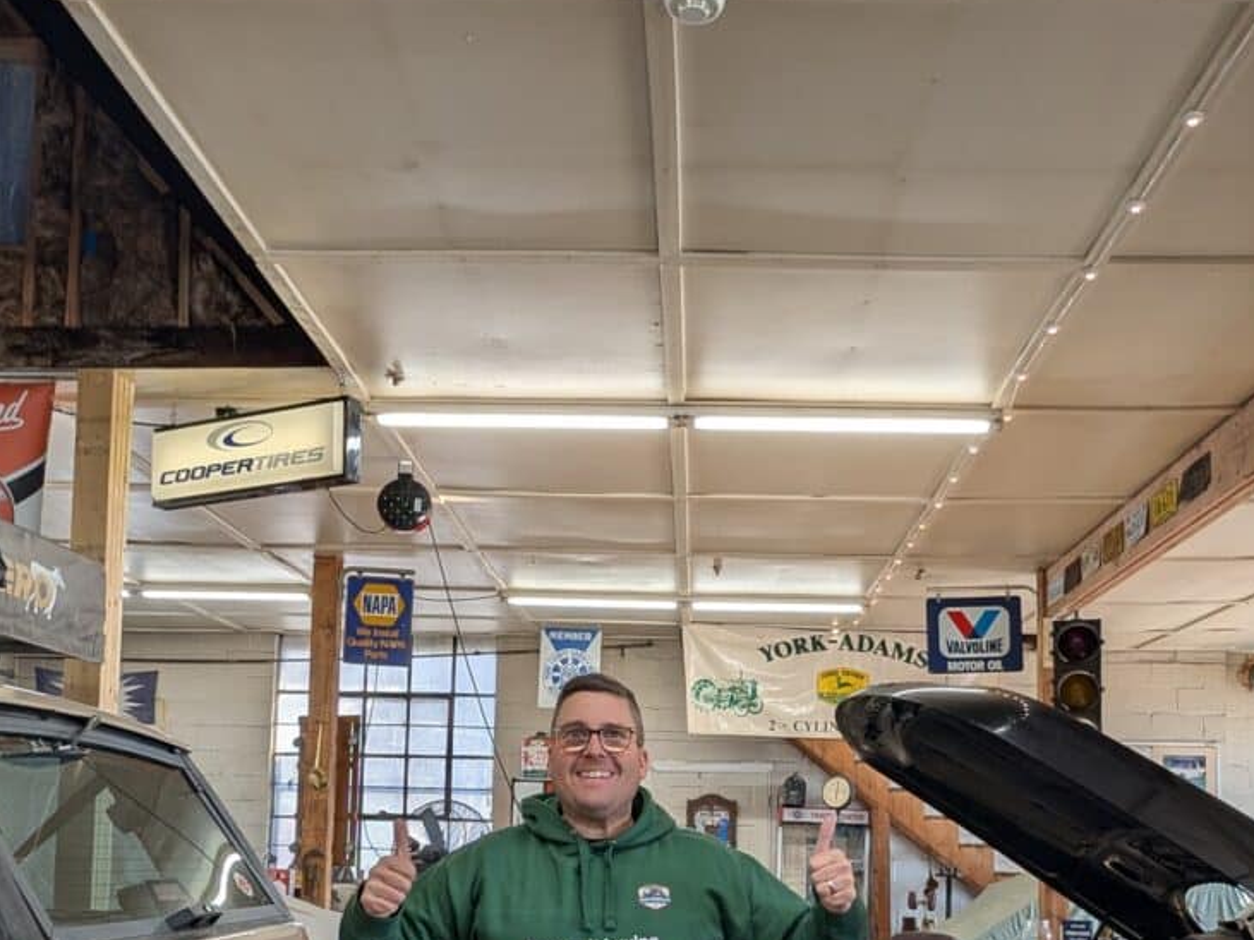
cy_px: 757
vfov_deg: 42.1
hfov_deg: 56.7
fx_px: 1159
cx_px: 690
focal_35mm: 32
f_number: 2.2
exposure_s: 1/63
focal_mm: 2.71
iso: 48
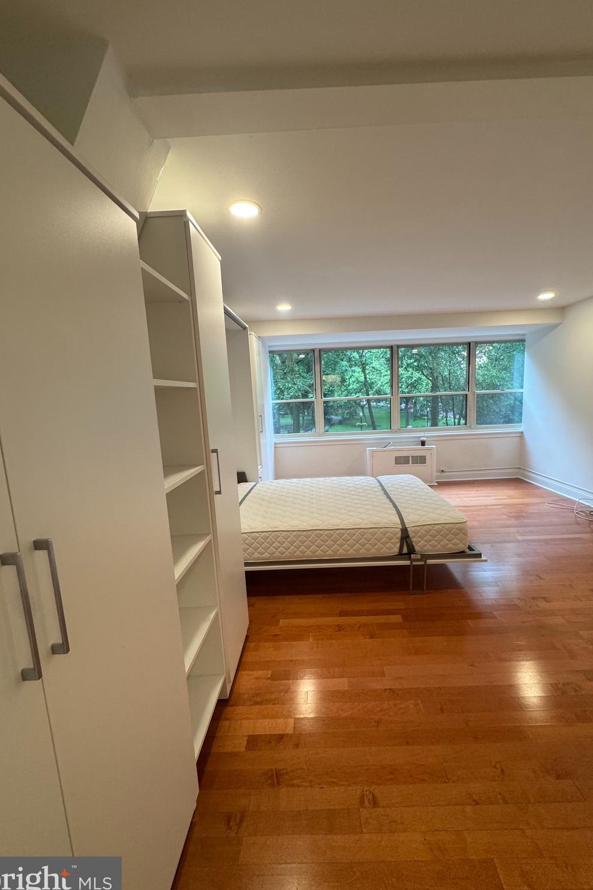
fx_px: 371
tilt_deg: -7.0
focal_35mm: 15
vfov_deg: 100.4
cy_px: 447
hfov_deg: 77.2
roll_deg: +2.9
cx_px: 316
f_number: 2.2
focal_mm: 2.22
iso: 200
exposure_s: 1/120
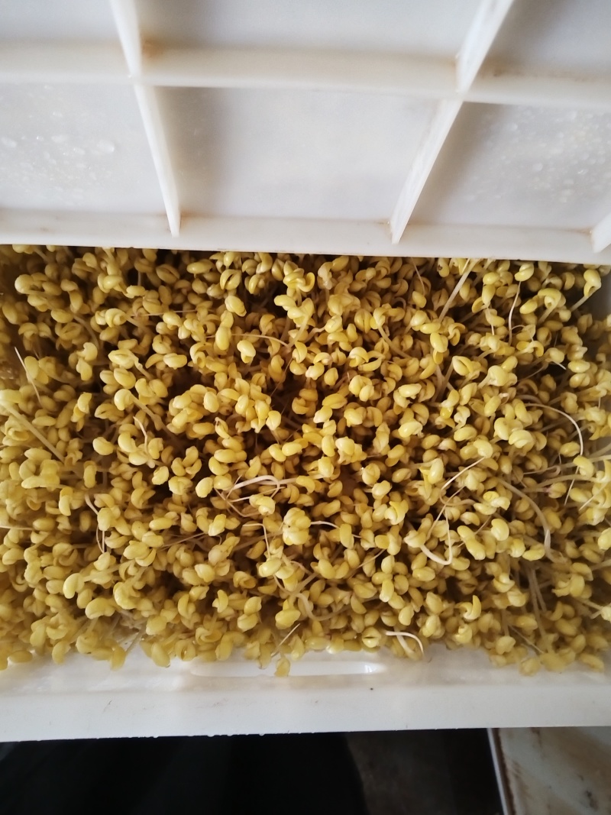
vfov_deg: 67.3
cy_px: 408
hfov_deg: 53.1
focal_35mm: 26
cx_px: 306
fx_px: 612
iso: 2132
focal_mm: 4.95
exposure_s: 1/14.3
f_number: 1.9
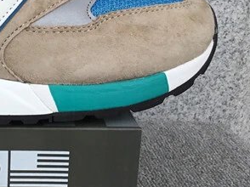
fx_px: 686
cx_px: -46
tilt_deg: -19.0
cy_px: 79
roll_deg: -0.4
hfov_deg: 19.5
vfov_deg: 15.5
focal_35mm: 95
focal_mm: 3.3
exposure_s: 1/384
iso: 25
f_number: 2.4
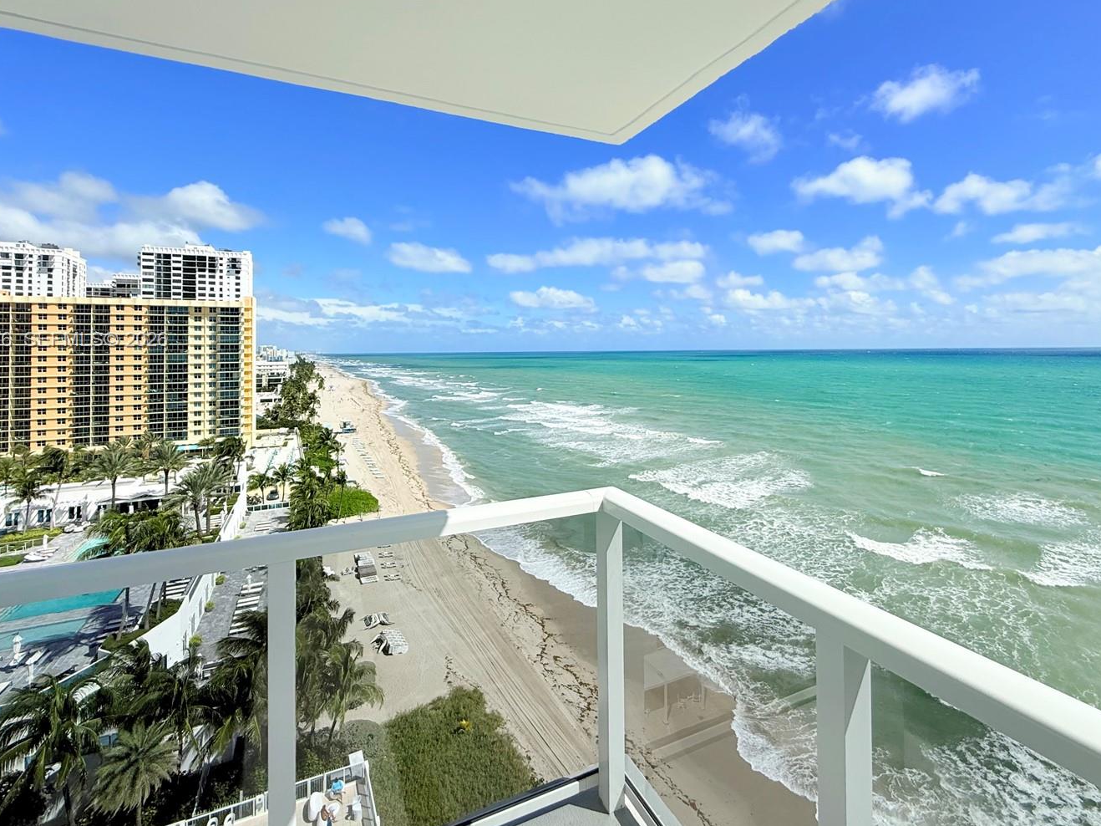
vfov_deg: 74.1
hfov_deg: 91.0
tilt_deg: +0.6
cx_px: 576
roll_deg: +0.0
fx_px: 541
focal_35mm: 17
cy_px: 341
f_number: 2.2
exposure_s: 1/4149
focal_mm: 2.22
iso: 50
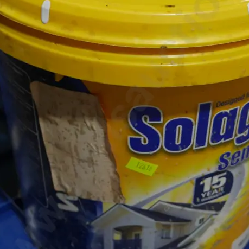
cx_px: 158
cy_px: 71
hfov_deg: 23.0
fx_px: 610
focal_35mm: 75
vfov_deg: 22.9
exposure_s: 1/80
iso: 200
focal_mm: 19
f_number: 4.1
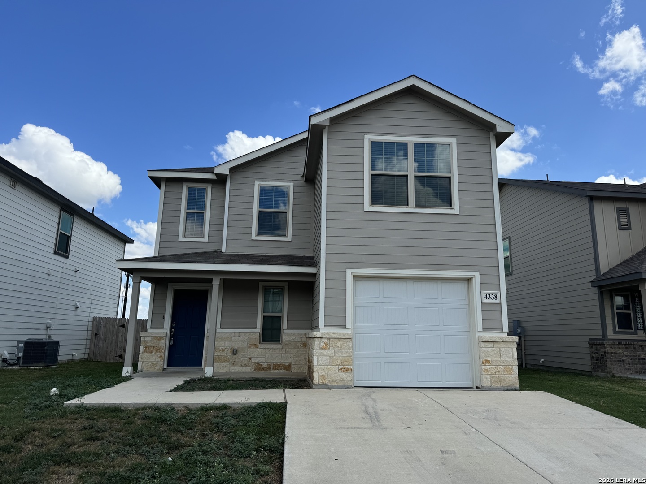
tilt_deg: +8.1
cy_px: 242
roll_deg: -0.5
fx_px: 448
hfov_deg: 71.6
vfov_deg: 56.8
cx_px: 323
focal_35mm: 24
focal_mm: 6.76
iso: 80
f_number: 1.78
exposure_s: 1/4608
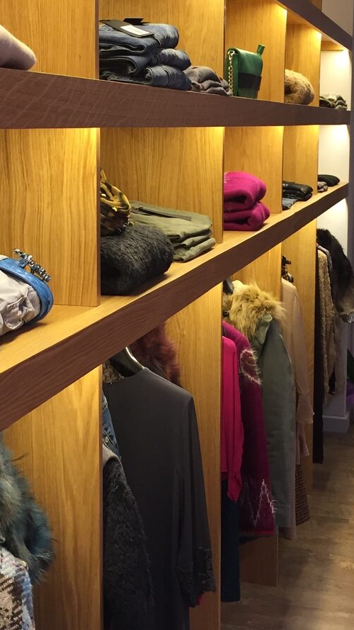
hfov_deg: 20.7
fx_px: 968
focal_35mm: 58
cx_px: 138
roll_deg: +0.6
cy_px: 238
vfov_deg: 35.8
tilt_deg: -5.7
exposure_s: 1/30
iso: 64
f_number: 2.2
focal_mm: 4.15
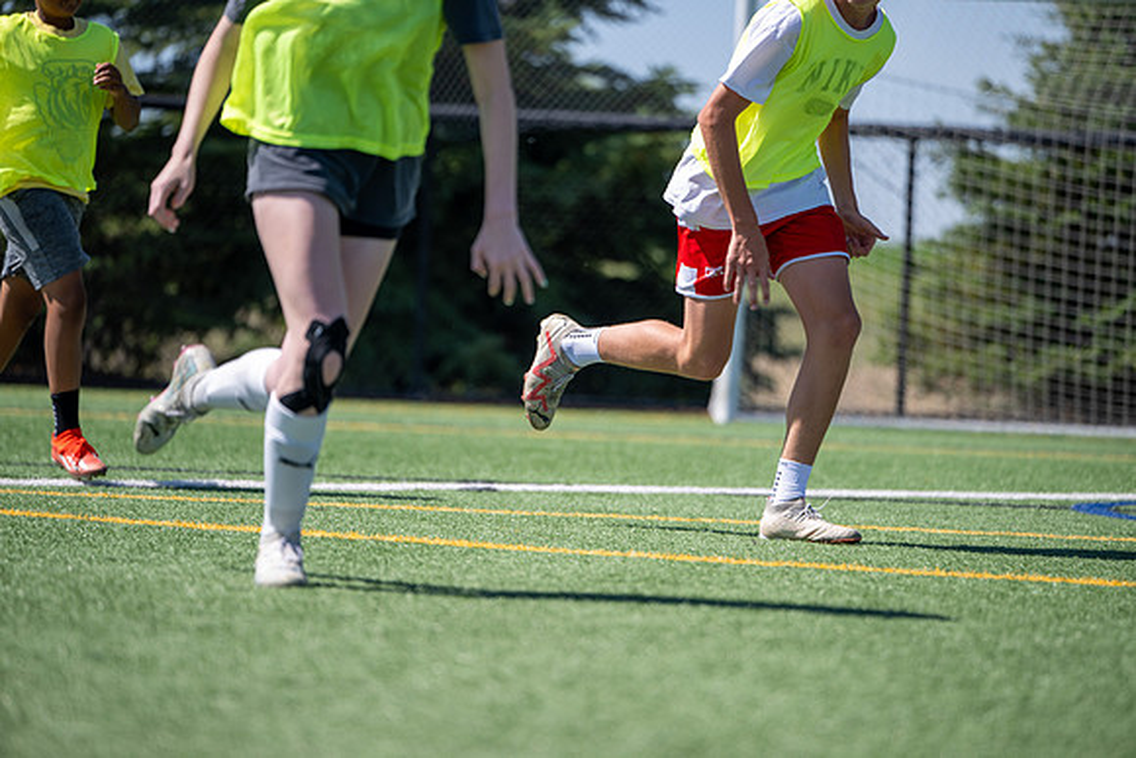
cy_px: 379
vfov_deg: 7.6
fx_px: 5681
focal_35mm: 180
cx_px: 568
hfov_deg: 11.4
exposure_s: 1/800
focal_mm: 180
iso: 50
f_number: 2.8
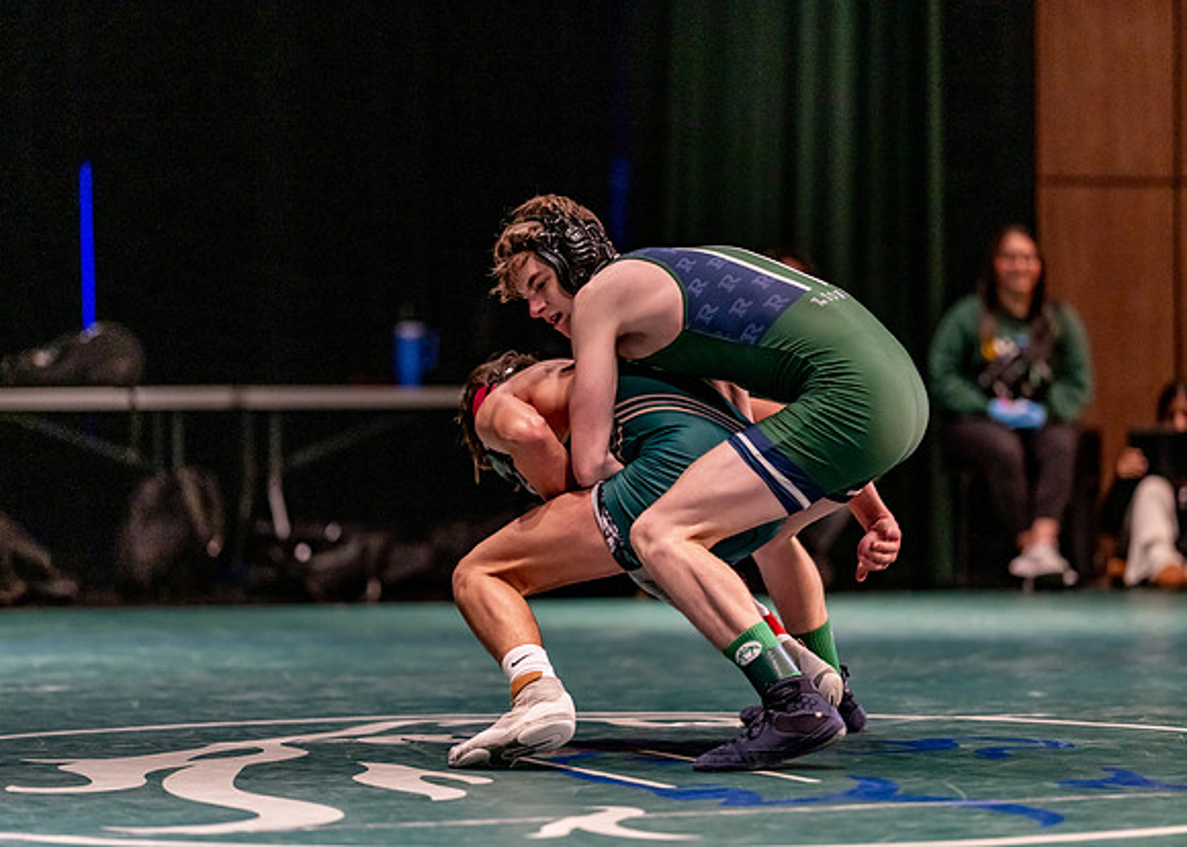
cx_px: 594
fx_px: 4768
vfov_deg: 10.2
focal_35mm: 141
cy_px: 424
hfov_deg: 14.2
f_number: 1.8
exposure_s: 1/800
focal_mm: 135
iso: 2000
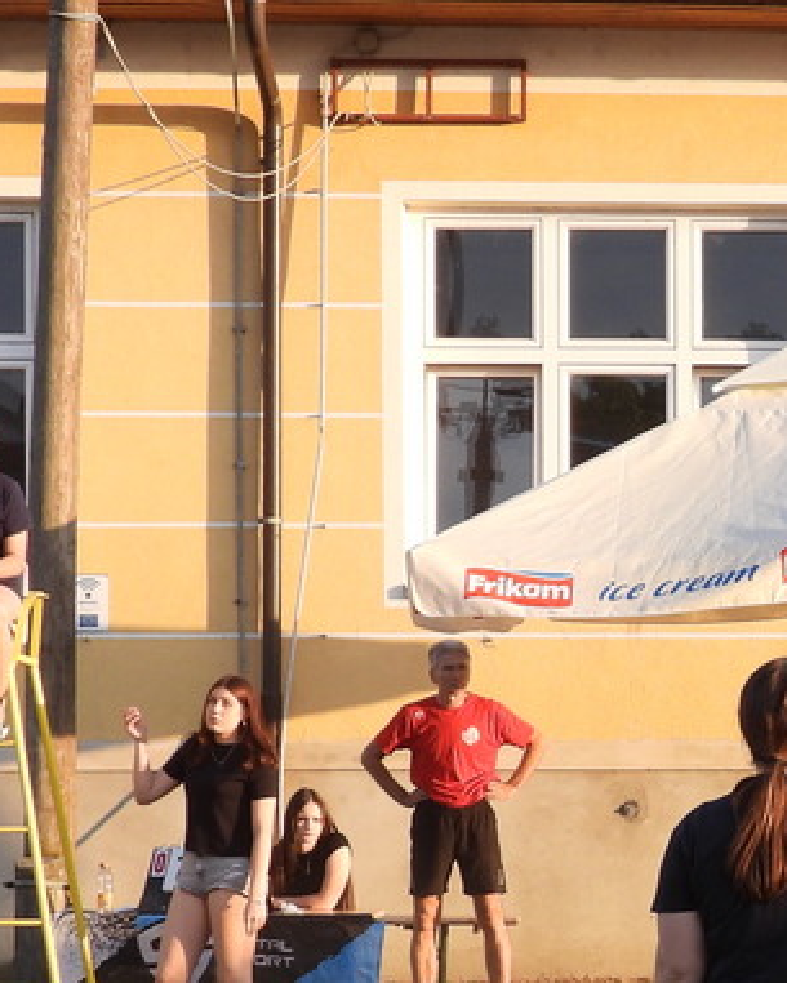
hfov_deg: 11.9
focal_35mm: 126
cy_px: 748
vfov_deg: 15.2
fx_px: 3667
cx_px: 996
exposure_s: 1/250
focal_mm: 7.4
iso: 100
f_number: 3.2
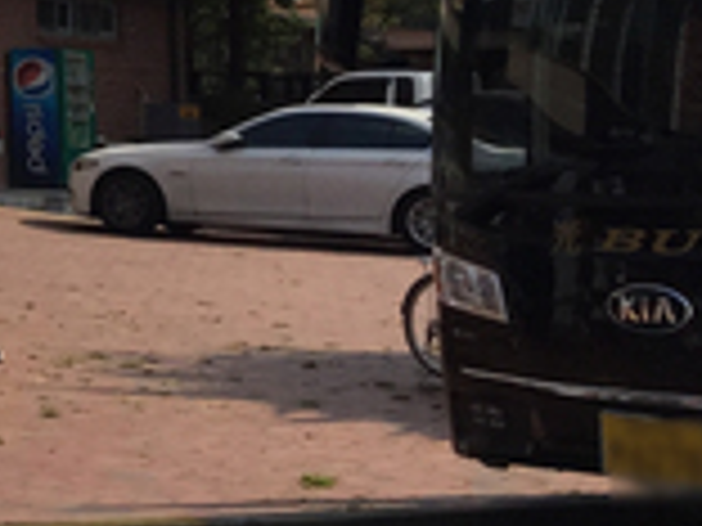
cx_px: -846
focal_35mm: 130
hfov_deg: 12.6
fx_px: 2636
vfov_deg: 11.2
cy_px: -137
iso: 32
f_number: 2.2
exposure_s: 1/3300
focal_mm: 4.15
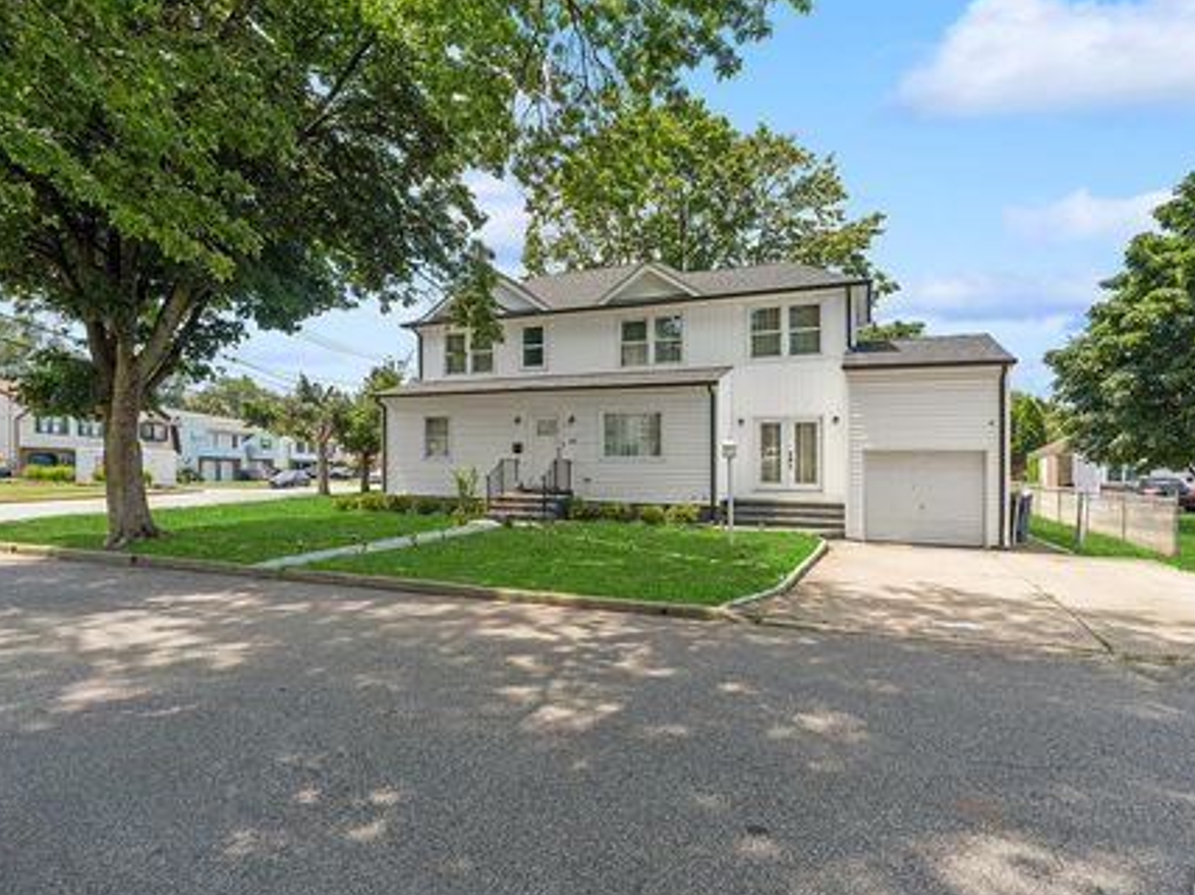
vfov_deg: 71.6
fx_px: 621
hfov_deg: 87.7
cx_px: 627
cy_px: 460
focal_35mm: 18
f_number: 8
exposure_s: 1/40
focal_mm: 16
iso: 100
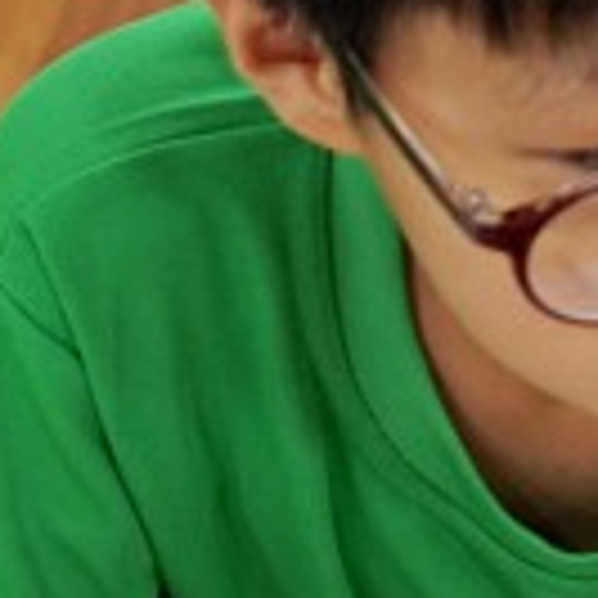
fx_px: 3928
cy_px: 670
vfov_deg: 8.6
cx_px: 629
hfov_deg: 8.6
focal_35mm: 201
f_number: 4
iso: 1250
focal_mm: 35
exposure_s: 1/160
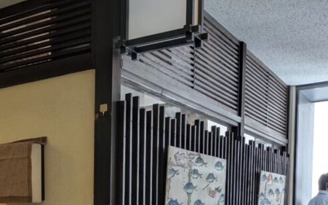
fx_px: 474
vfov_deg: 22.4
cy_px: 247
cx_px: 16
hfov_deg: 35.3
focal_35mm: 53
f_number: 1.7
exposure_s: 1/120
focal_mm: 4.53
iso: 68
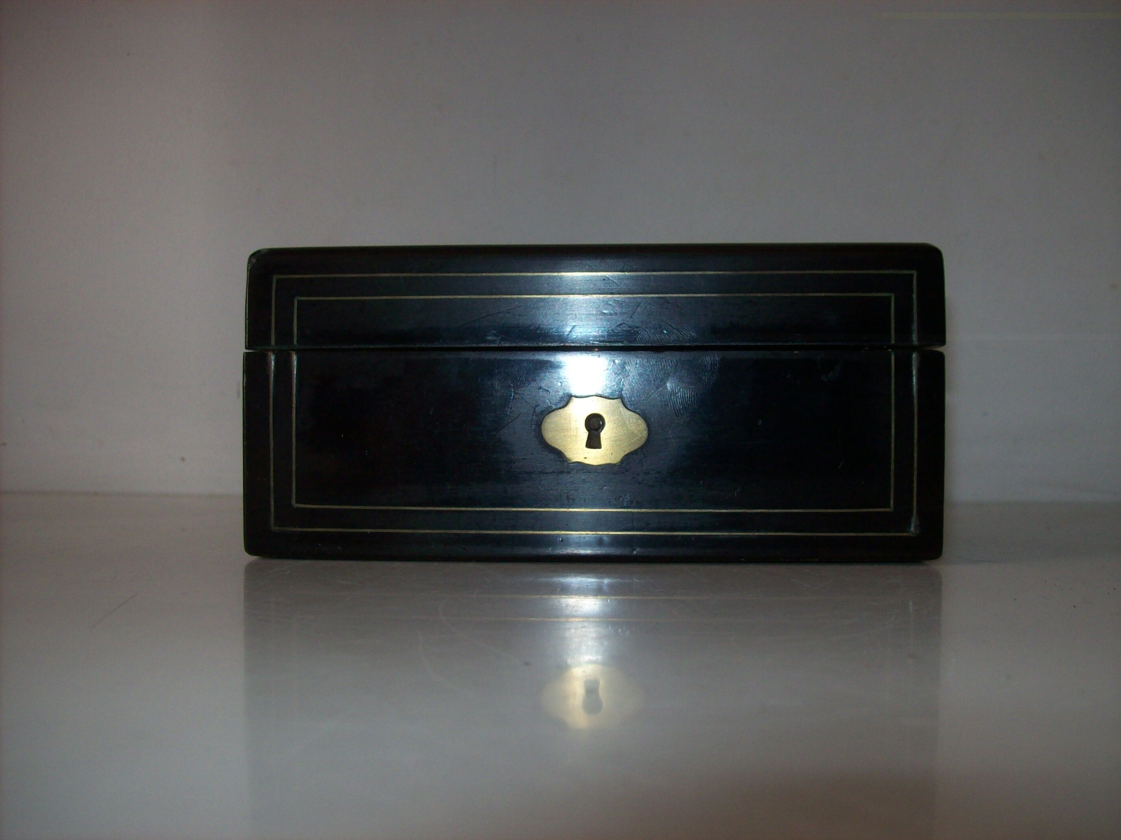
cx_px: 560
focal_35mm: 36
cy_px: 420
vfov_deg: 39.6
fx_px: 1165
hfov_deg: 51.4
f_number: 2.7
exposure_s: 1/64
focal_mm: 6
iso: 80
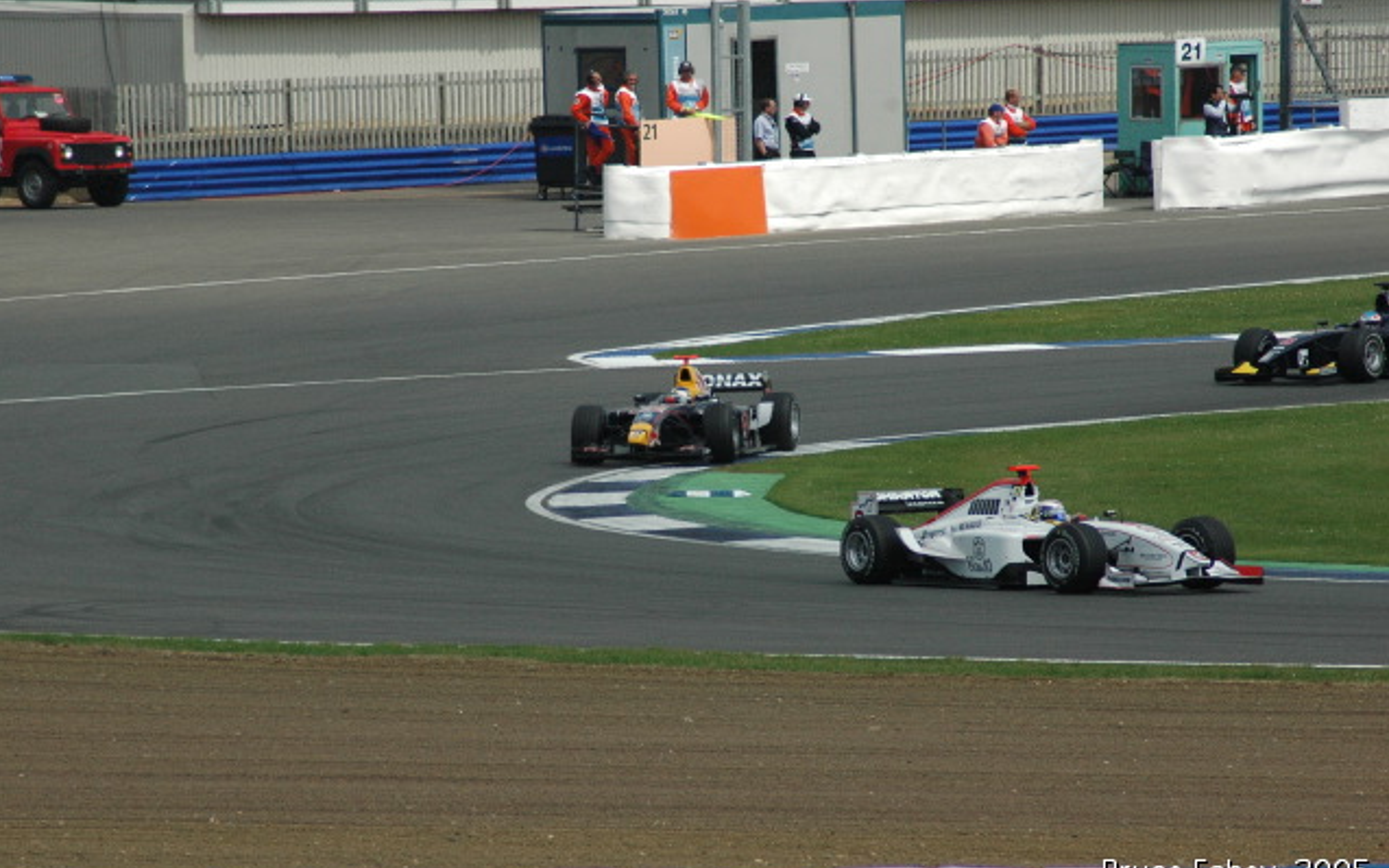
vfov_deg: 2.9
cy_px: 437
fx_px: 17412
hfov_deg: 4.6
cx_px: 696
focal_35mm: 460
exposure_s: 1/2500
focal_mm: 300
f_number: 8
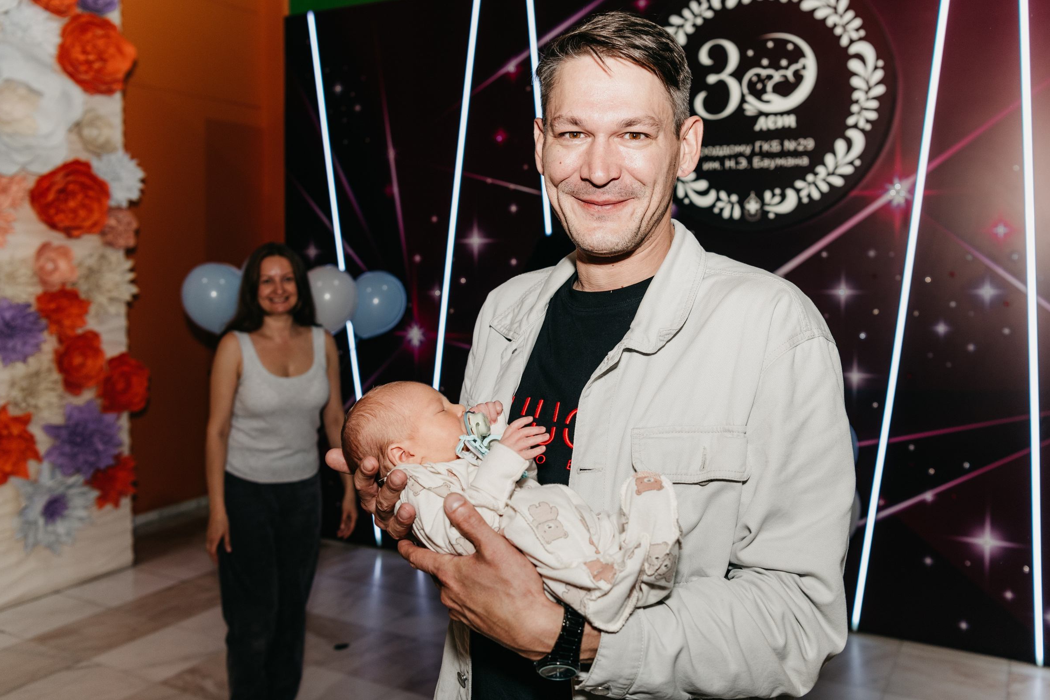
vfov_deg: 39.9
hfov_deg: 57.2
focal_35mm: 33
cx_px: 542
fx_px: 963
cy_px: 319
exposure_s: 1/160
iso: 320
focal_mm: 30
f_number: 4
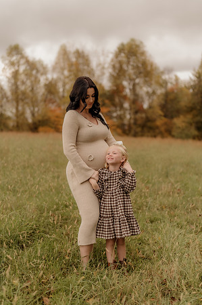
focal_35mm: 50
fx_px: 422
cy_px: 152
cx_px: 101
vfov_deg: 39.6
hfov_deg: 26.9
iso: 200
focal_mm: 50
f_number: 1.8
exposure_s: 1/320
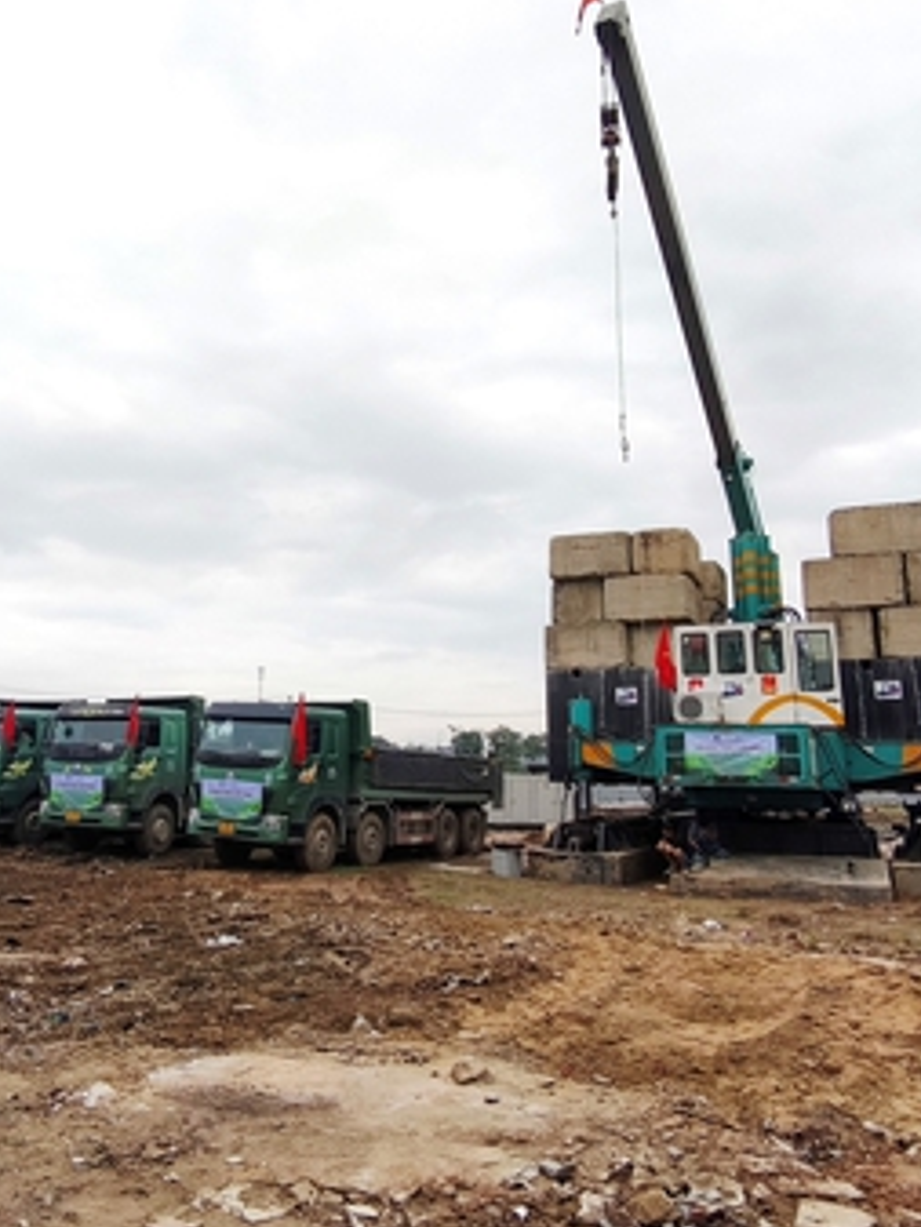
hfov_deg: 68.7
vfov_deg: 84.6
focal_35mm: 19
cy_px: 584
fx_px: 674
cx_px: 459
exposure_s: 1/375
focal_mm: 1.91
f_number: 2.2
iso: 50
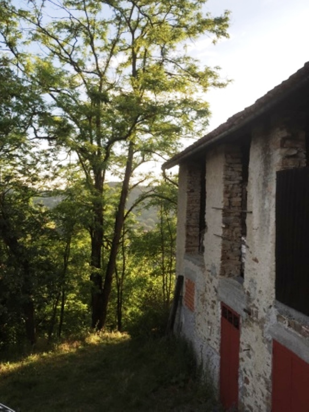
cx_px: 154
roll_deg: -1.9
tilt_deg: +1.9
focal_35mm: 29
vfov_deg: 61.7
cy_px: 206
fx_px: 345
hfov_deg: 48.2
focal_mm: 4.15
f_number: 2.2
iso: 32
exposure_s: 1/527
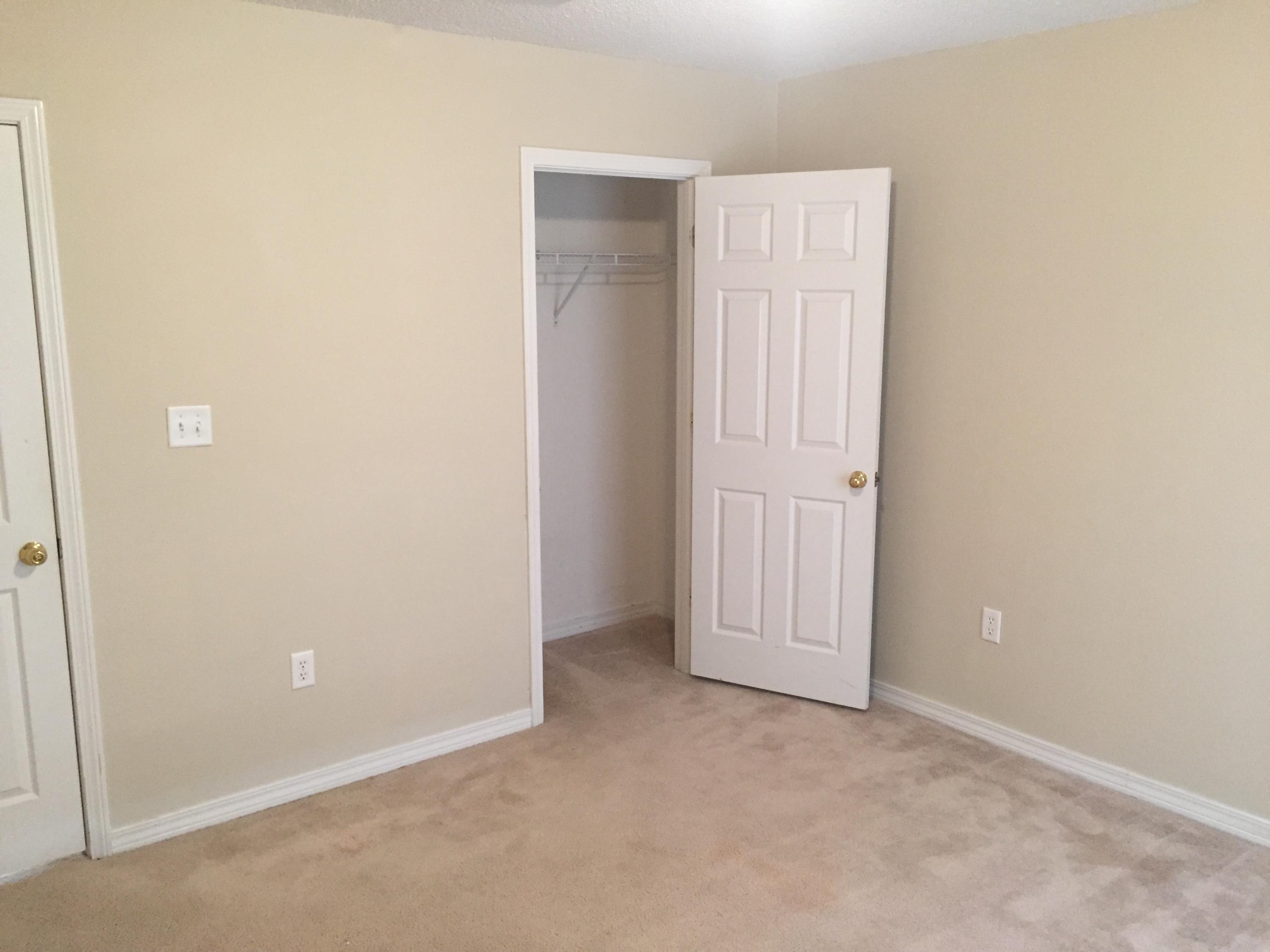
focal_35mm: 29
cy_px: 476
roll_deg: -0.2
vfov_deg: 48.2
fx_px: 1064
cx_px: 635
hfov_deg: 61.7
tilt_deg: -11.7
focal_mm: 4.15
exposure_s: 1/30
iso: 160
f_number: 2.2
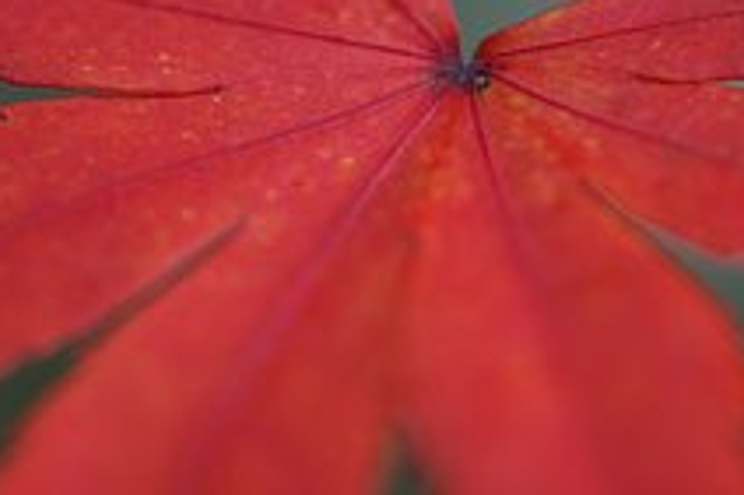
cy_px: 81
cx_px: 435
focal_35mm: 181
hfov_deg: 11.4
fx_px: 3738
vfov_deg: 7.6
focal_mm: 50
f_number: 2.8
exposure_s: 1/100
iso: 250
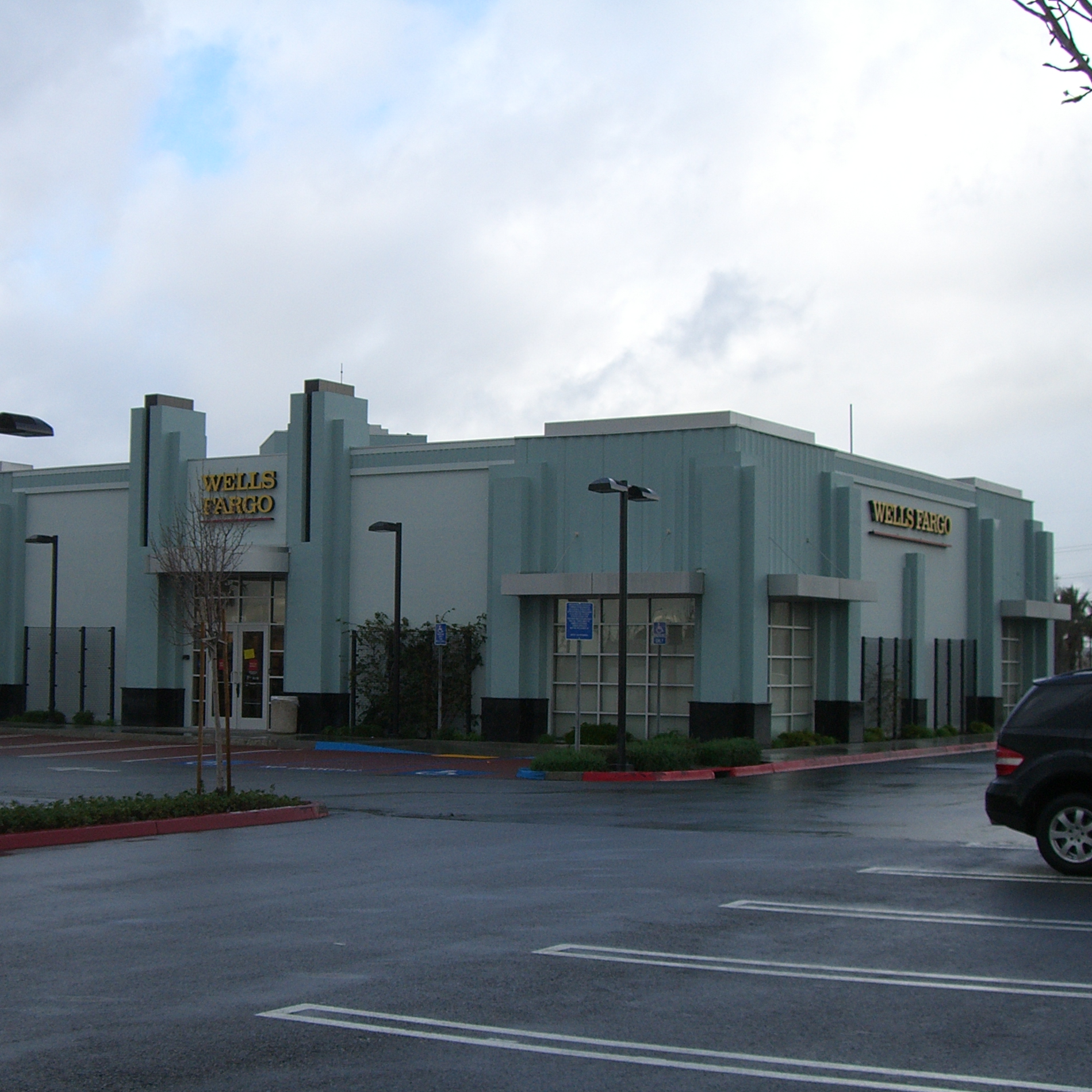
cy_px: 548
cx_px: 417
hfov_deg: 30.4
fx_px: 1999
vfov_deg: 30.6
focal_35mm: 56
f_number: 4.8
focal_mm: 7.6
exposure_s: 1/250
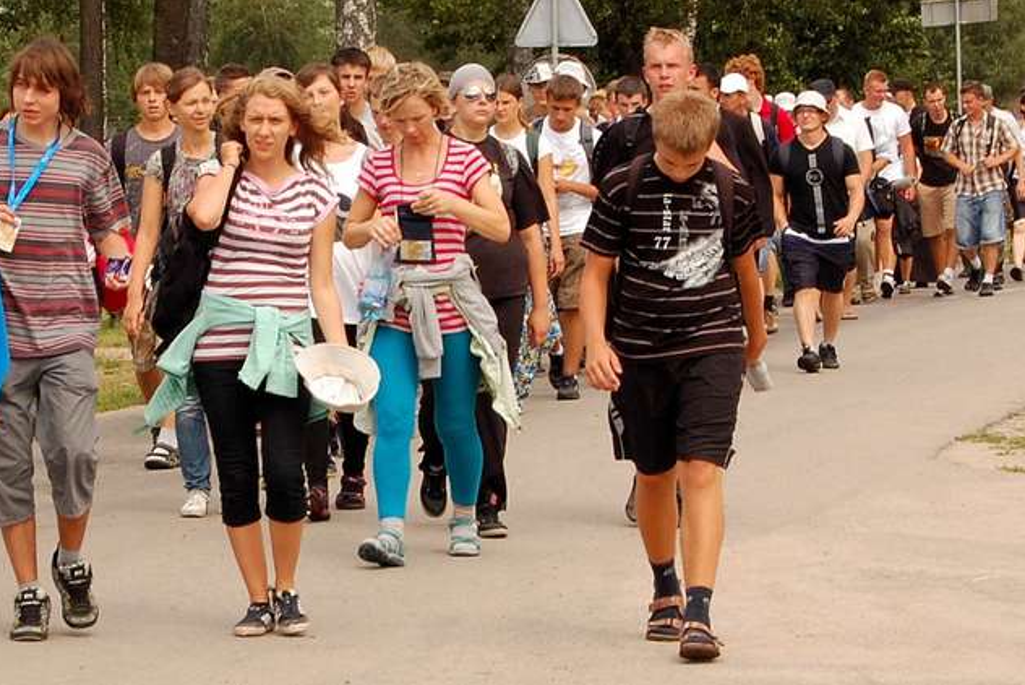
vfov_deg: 16.4
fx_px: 2379
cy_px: 342
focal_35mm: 84
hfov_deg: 24.3
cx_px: 508
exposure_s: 1/400
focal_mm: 55
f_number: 10
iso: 400
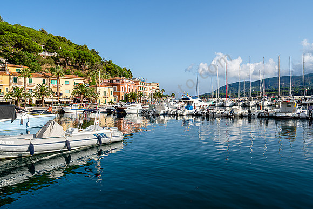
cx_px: 156
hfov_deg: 73.7
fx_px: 209
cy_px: 104
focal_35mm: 24
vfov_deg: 53.2
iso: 100
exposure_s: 1/250
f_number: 8
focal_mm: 24
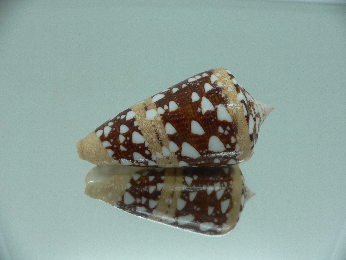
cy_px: 130
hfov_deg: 52.6
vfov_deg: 40.7
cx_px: 173
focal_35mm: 35
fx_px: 350
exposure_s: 1/60
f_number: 2.8
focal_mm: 4.6
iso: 80
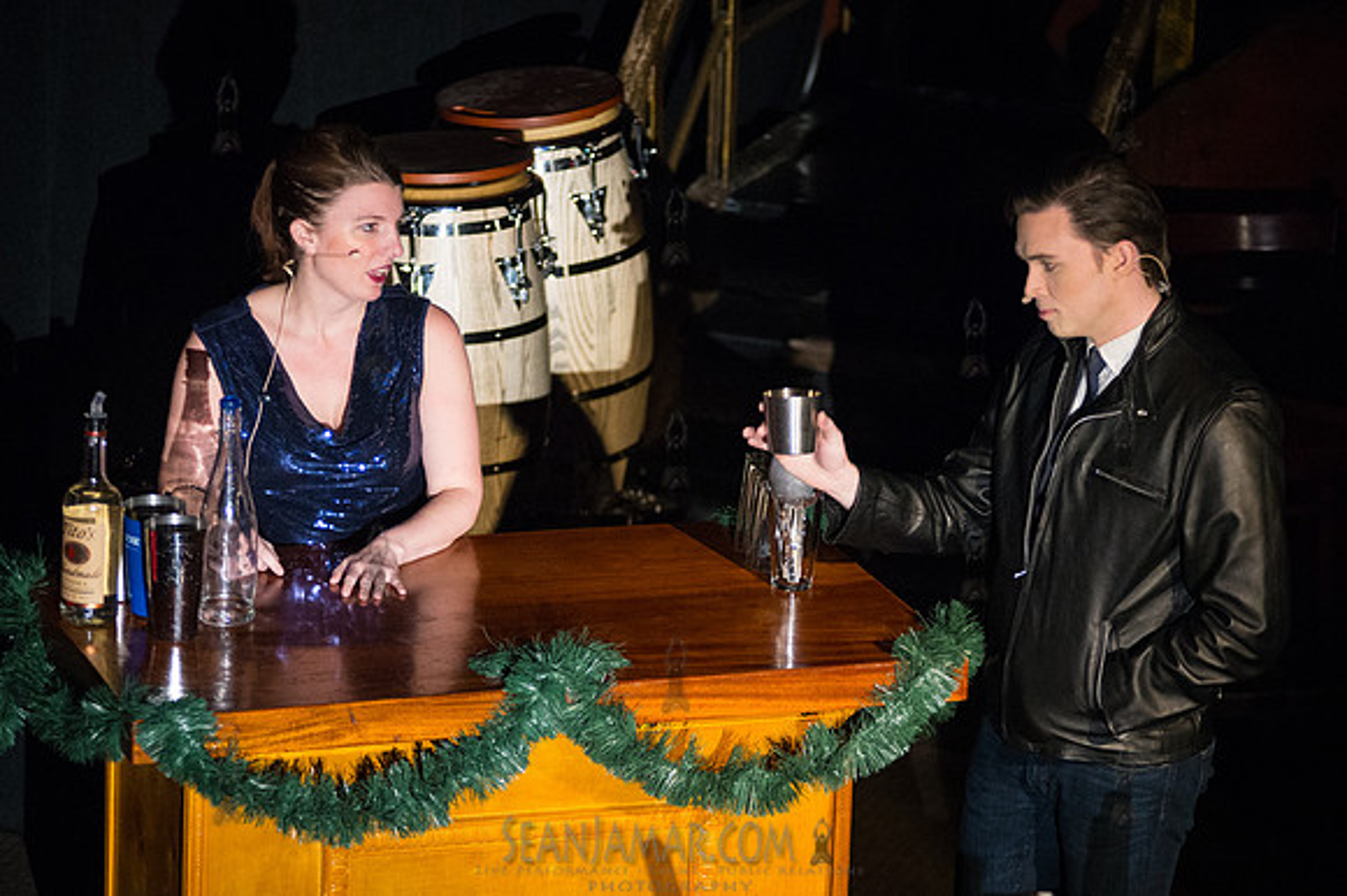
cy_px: 541
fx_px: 7176
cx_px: 712
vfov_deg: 7.1
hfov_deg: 10.7
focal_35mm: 192
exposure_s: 1/200
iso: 4000
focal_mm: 145
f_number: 2.8
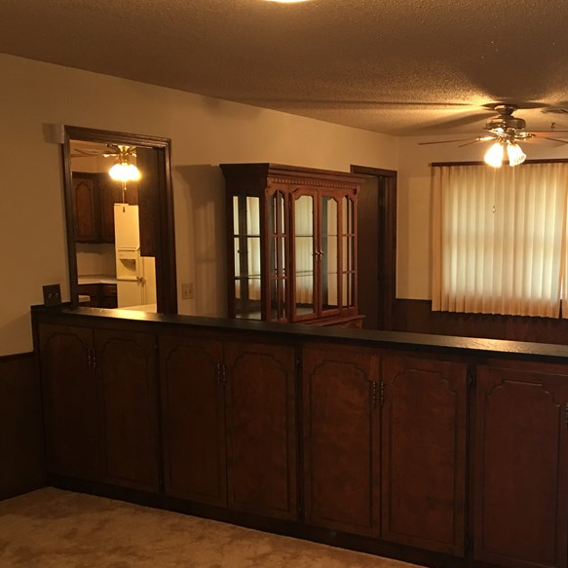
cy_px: 360
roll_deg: -0.4
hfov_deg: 36.8
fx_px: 835
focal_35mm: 45
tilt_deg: -8.7
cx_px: 415
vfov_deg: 37.3
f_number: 2.2
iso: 64
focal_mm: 4.15
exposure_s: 1/15
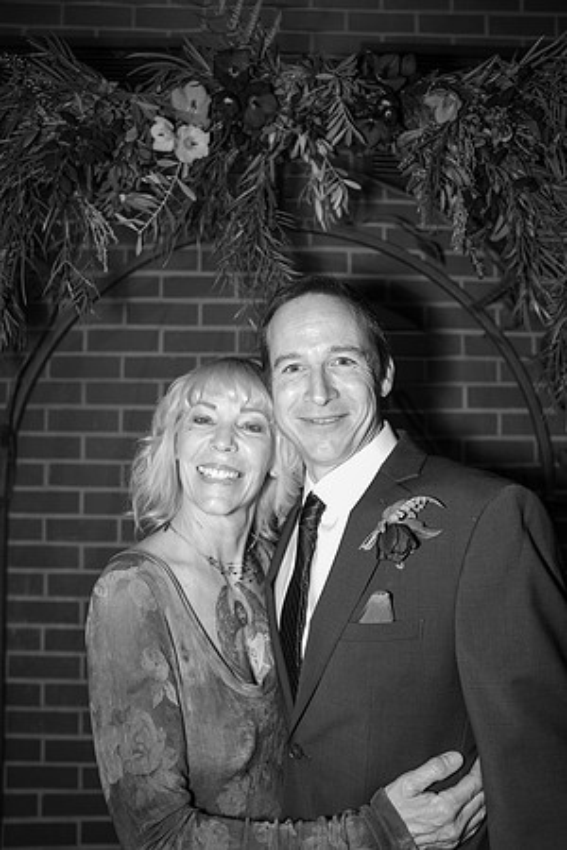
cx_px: 284
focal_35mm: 24
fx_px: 567
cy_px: 425
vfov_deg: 73.7
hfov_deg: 53.1
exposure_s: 1/125
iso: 2000
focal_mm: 24
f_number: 2.8
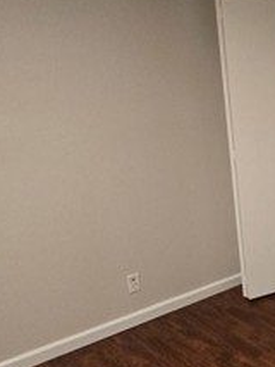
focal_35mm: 39
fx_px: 413
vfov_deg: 47.8
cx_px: 351
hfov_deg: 30.0
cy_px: 196
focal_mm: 2.2
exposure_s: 1/60
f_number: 2.2
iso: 1000
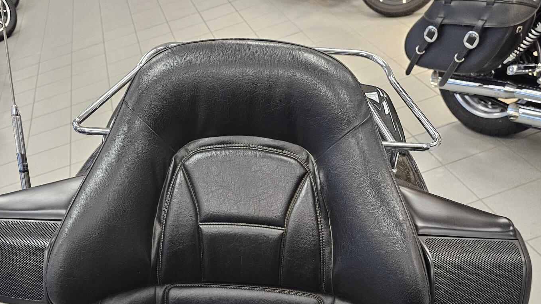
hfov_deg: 54.0
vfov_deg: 30.9
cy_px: 261
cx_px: 255
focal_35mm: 37
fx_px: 531
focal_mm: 6.3
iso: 500
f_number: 1.7
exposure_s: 1/120
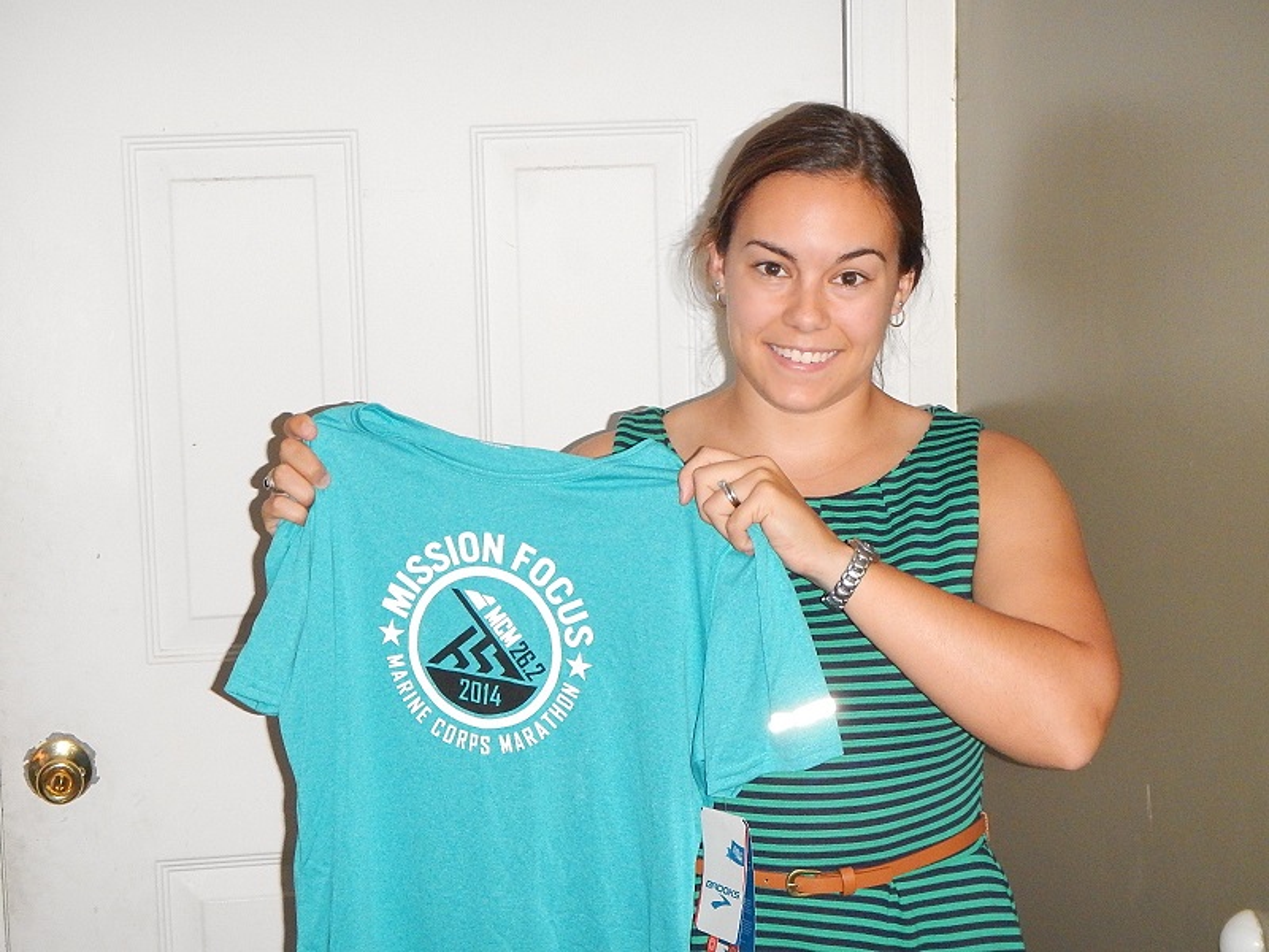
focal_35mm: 83
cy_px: 476
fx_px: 3043
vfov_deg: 17.8
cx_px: 634
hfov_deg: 23.6
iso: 800
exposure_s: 1/30
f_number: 4.4
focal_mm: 15
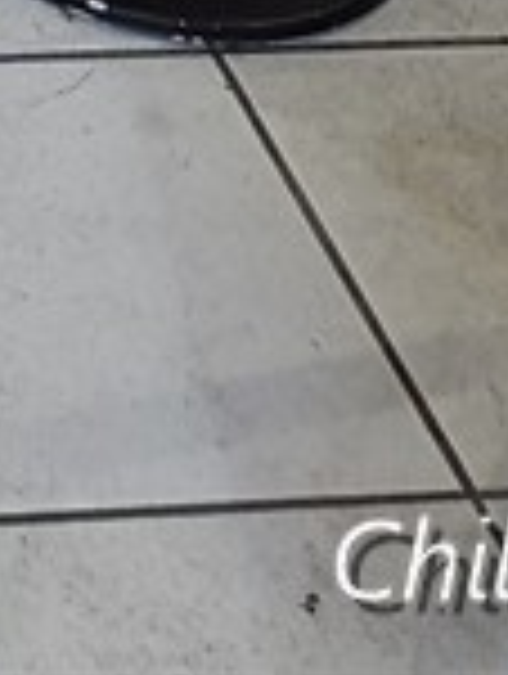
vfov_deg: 9.0
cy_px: -1624
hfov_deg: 8.4
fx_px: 3063
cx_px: -841
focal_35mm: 157
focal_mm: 6.07
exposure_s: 1/120
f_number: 1.7
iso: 125
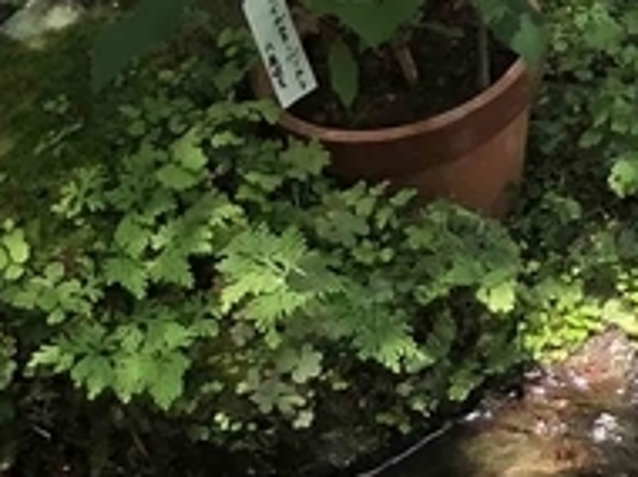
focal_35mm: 177
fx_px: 3258
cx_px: 1588
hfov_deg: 9.7
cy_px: -544
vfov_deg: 7.9
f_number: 1.8
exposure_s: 1/120
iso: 40
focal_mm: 3.99
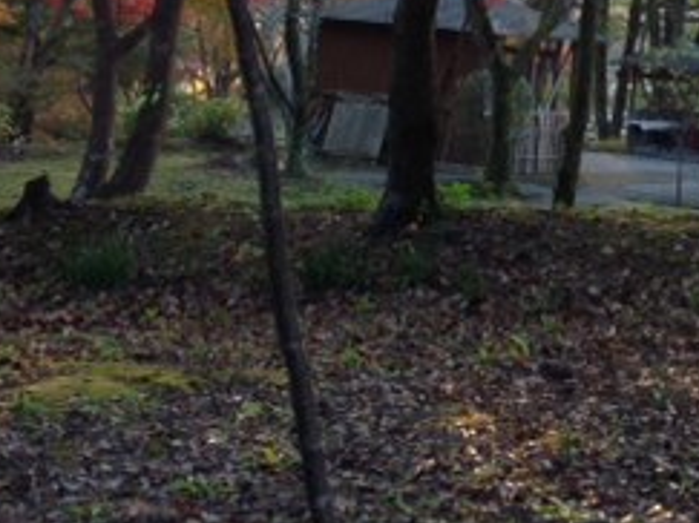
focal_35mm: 92
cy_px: -49
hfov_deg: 21.1
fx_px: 1857
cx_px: 552
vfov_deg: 15.6
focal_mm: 4.28
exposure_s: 1/40
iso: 64
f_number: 2.4
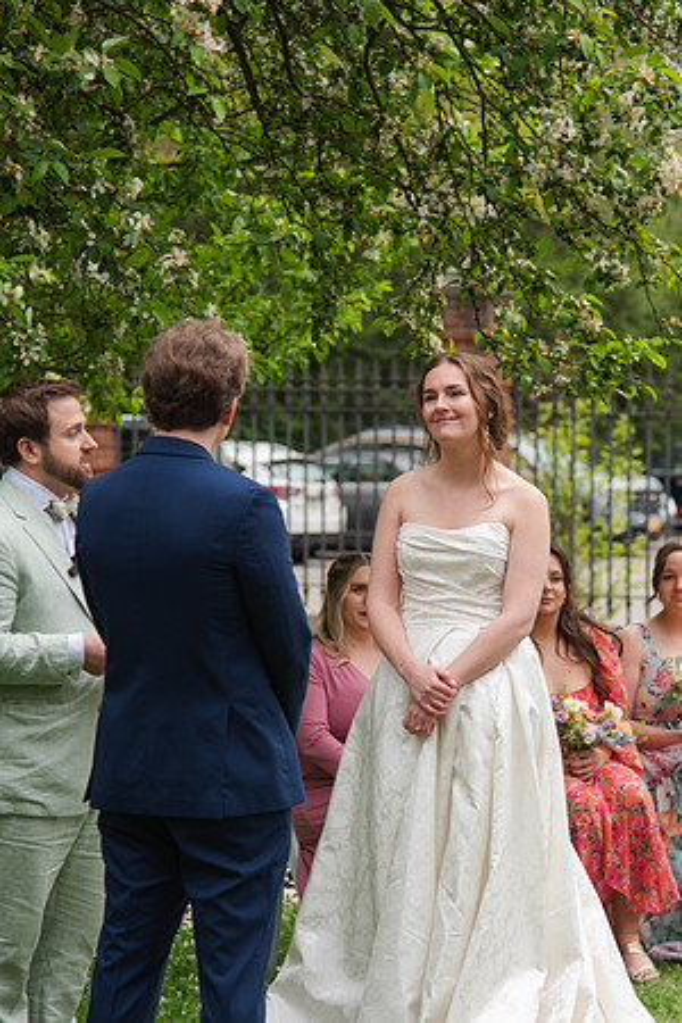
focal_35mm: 138
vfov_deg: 14.9
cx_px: 437
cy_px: 512
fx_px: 3918
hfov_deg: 9.9
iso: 100
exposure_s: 1/400
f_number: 4
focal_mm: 92
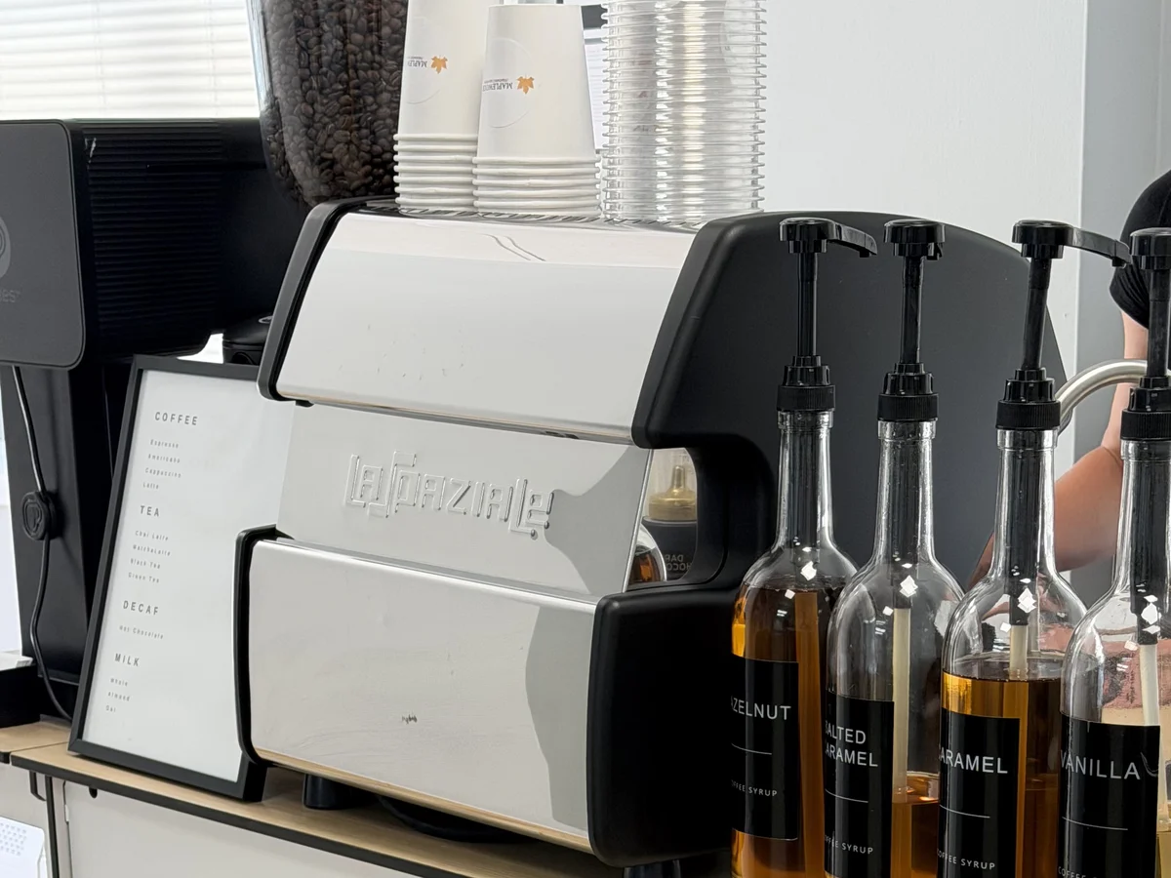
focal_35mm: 48
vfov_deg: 30.3
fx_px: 1624
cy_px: 439
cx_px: 586
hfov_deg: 39.7
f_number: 1.78
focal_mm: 6.76
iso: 100
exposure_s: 1/120
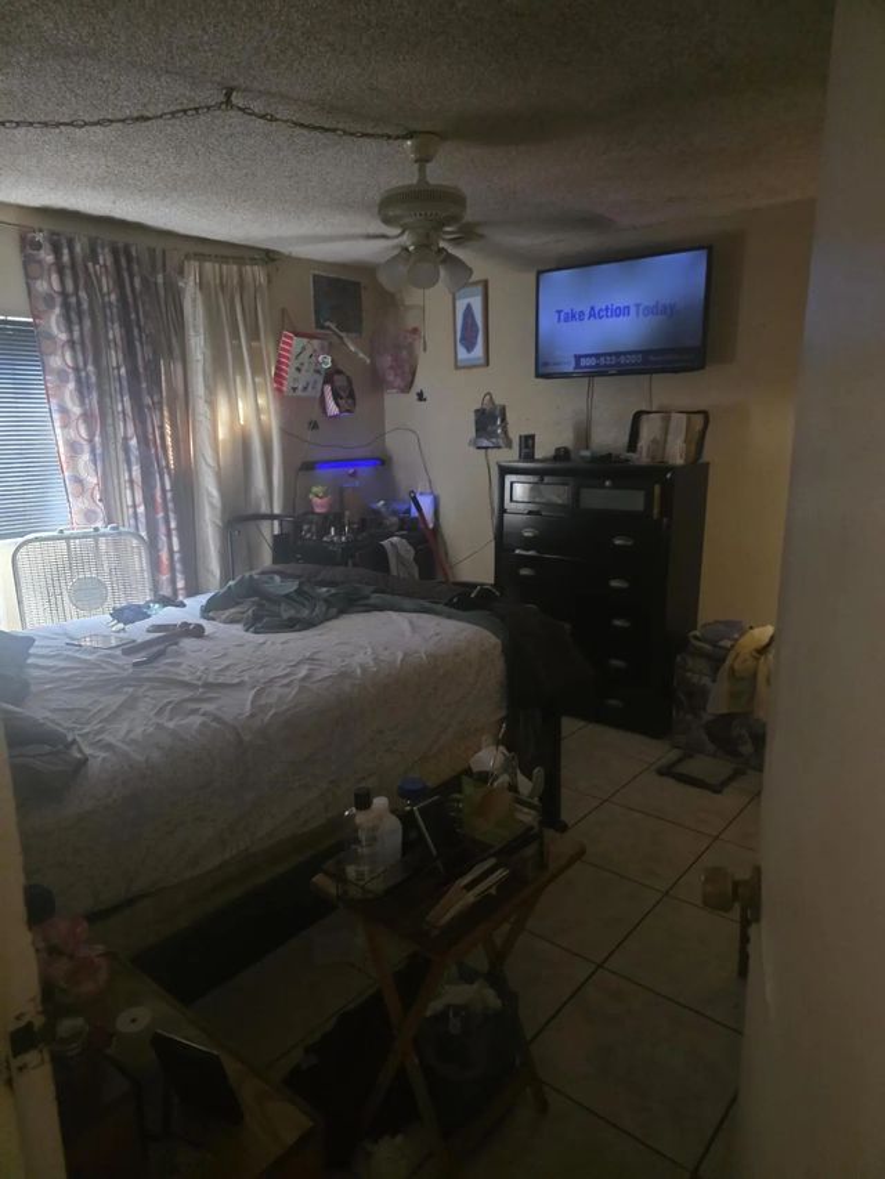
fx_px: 784
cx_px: 442
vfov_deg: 73.9
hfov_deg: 58.9
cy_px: 590
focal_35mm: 23
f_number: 1.7
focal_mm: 6.3
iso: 1250
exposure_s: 1/24
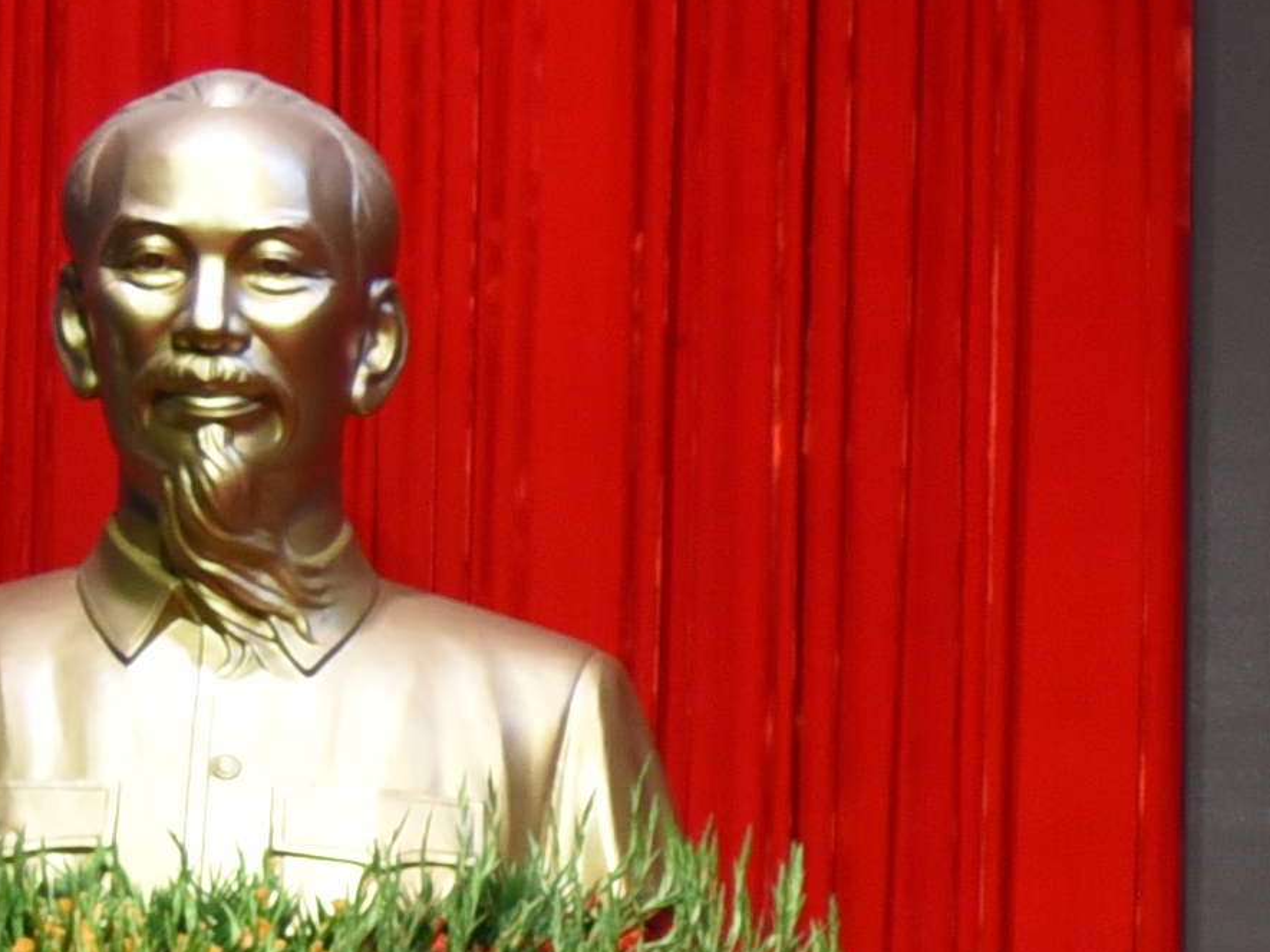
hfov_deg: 5.8
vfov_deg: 4.5
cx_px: 3209
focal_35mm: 327
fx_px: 11999
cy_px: 1257
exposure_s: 1/125
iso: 1000
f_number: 4
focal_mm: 50
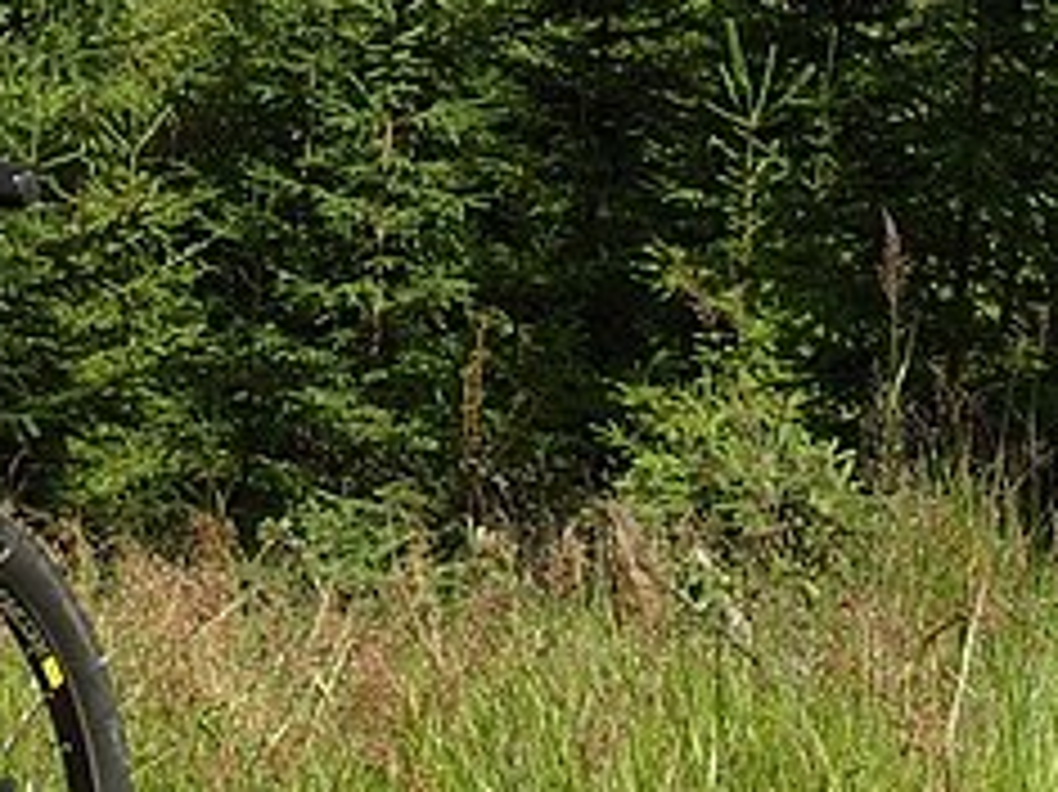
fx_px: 4093
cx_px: 59
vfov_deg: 10.6
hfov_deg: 14.5
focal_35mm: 134
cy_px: -475
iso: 80
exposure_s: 1/350
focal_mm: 7.8
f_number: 6.3
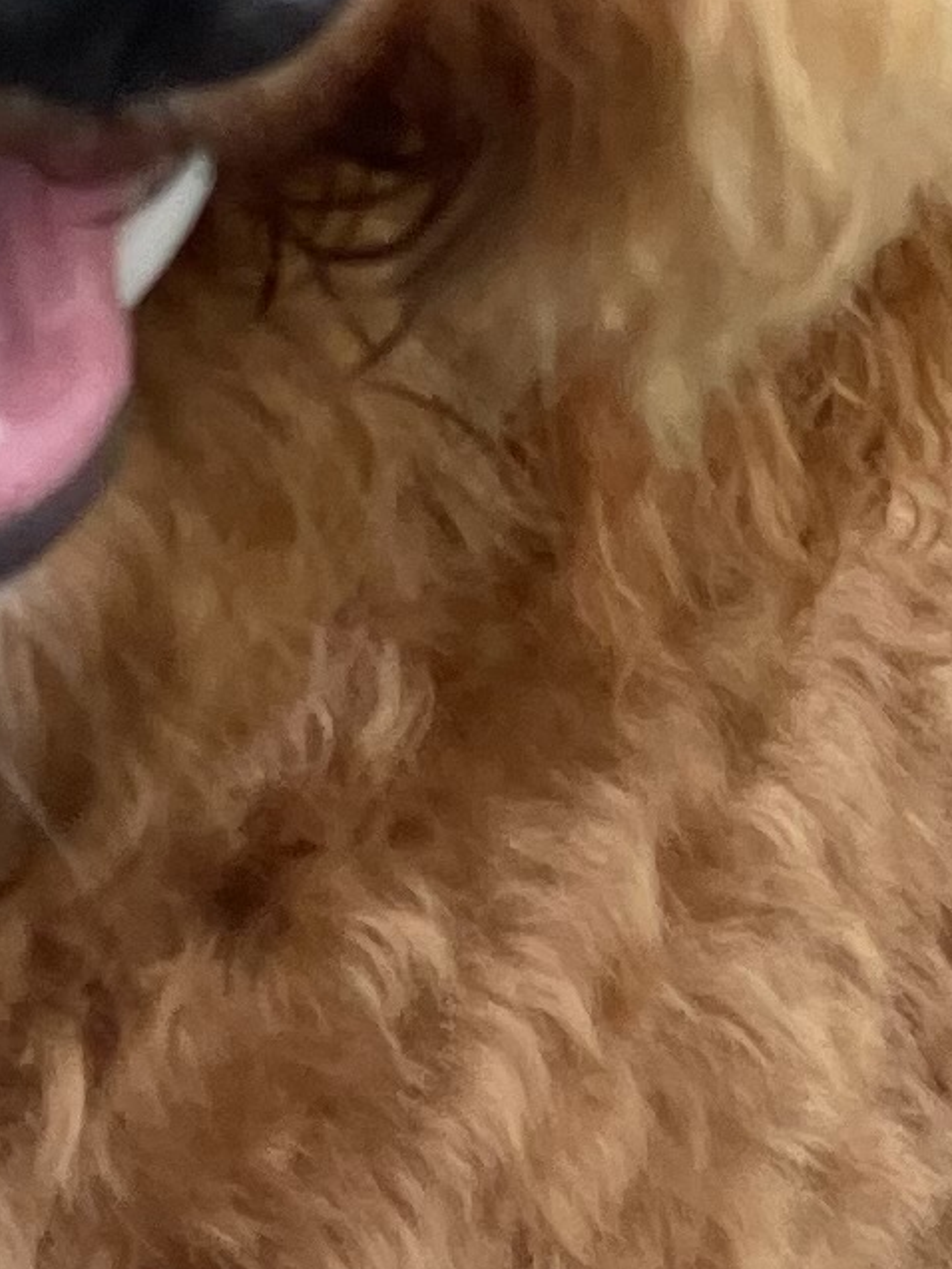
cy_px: -147
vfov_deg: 6.0
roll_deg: -0.6
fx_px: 12060
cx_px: -133
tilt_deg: -40.4
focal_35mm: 329
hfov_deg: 4.5
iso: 50
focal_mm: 6
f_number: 2
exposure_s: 1/122
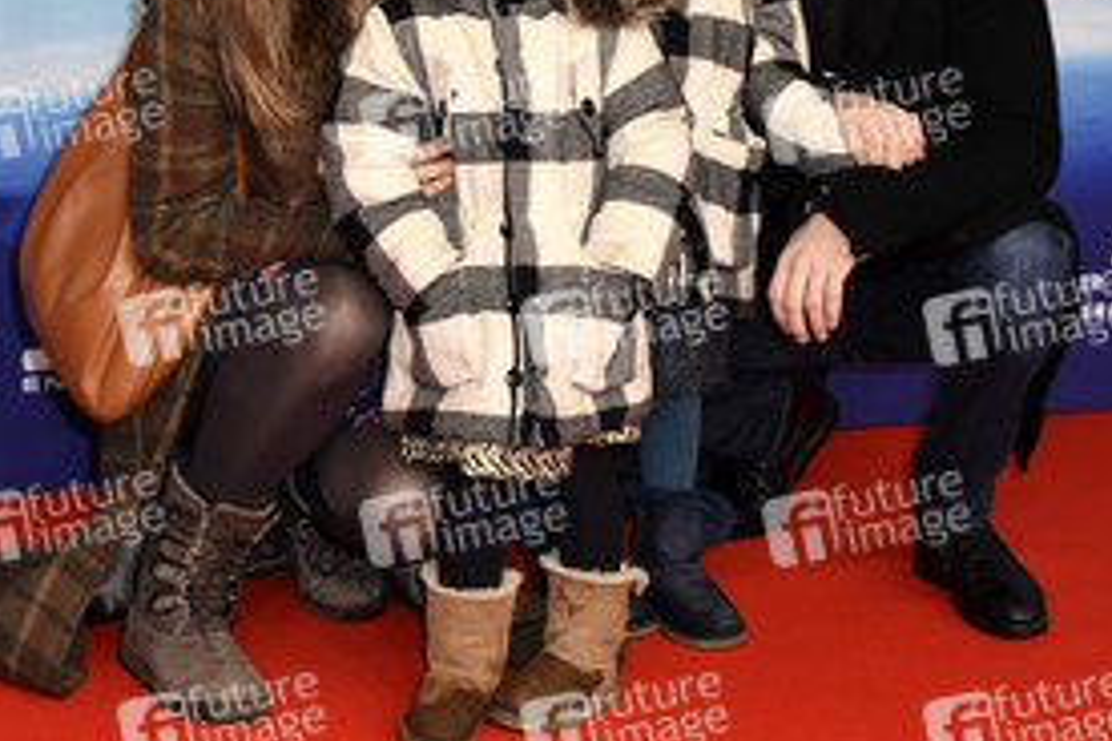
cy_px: 217
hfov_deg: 23.7
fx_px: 2651
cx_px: 518
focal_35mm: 86
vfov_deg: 15.9
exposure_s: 1/160
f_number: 4.5
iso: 640
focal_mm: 35
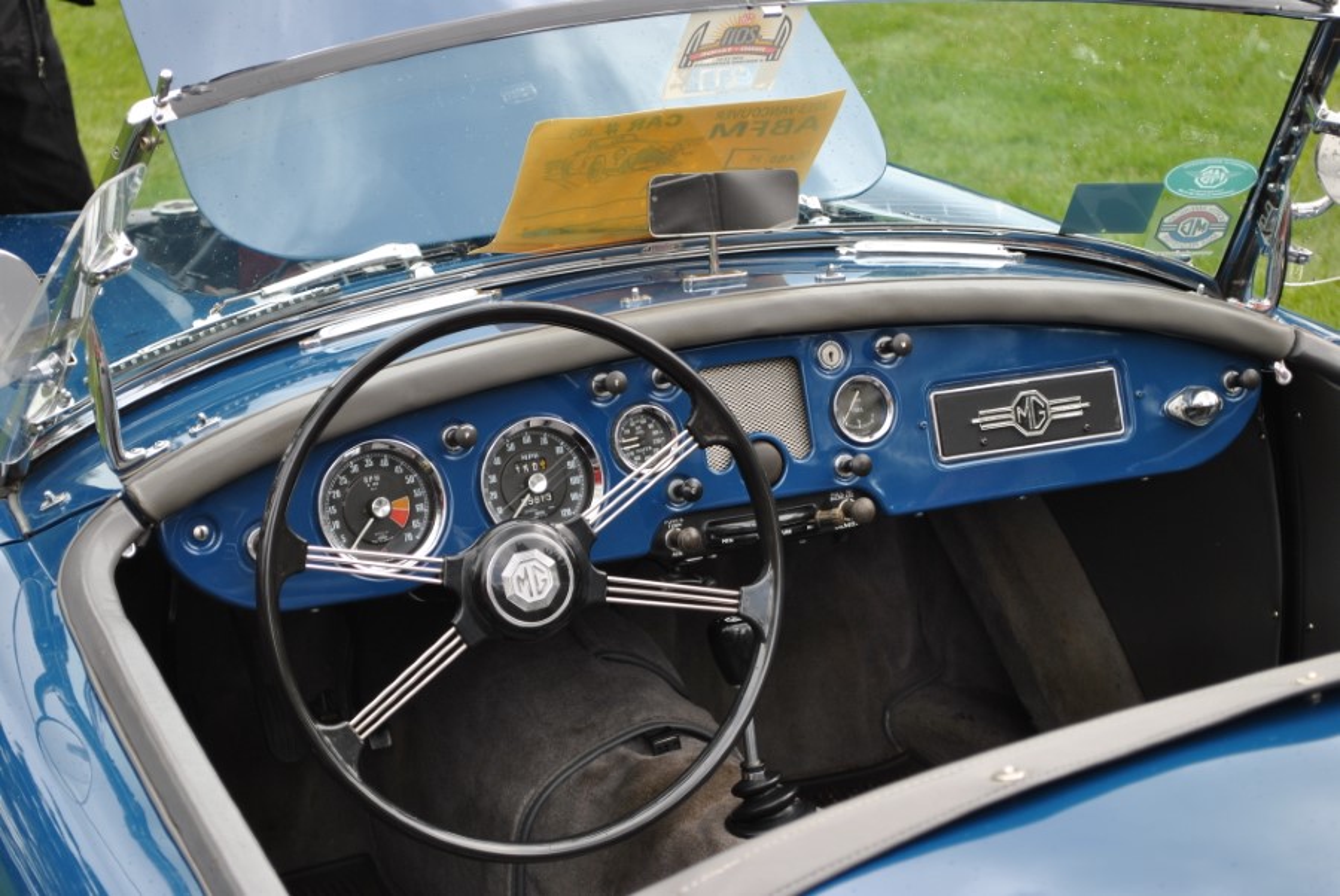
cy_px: 448
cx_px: 670
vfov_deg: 16.6
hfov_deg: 24.6
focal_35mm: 82
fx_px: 3074
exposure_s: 1/125
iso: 110
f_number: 5.6
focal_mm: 55
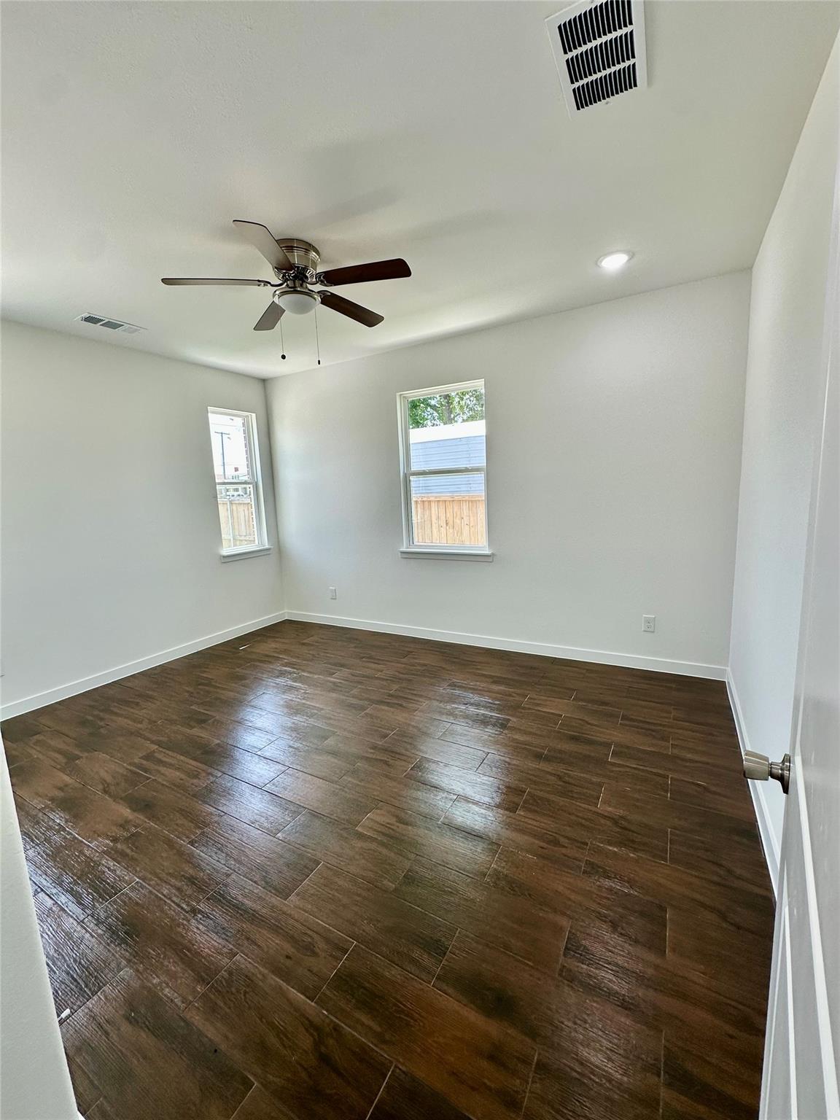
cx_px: 420
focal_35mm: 14
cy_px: 560
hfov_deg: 85.7
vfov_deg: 102.1
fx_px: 453
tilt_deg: -9.0
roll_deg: +2.3
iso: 50
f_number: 2.2
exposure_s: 1/120
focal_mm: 2.22
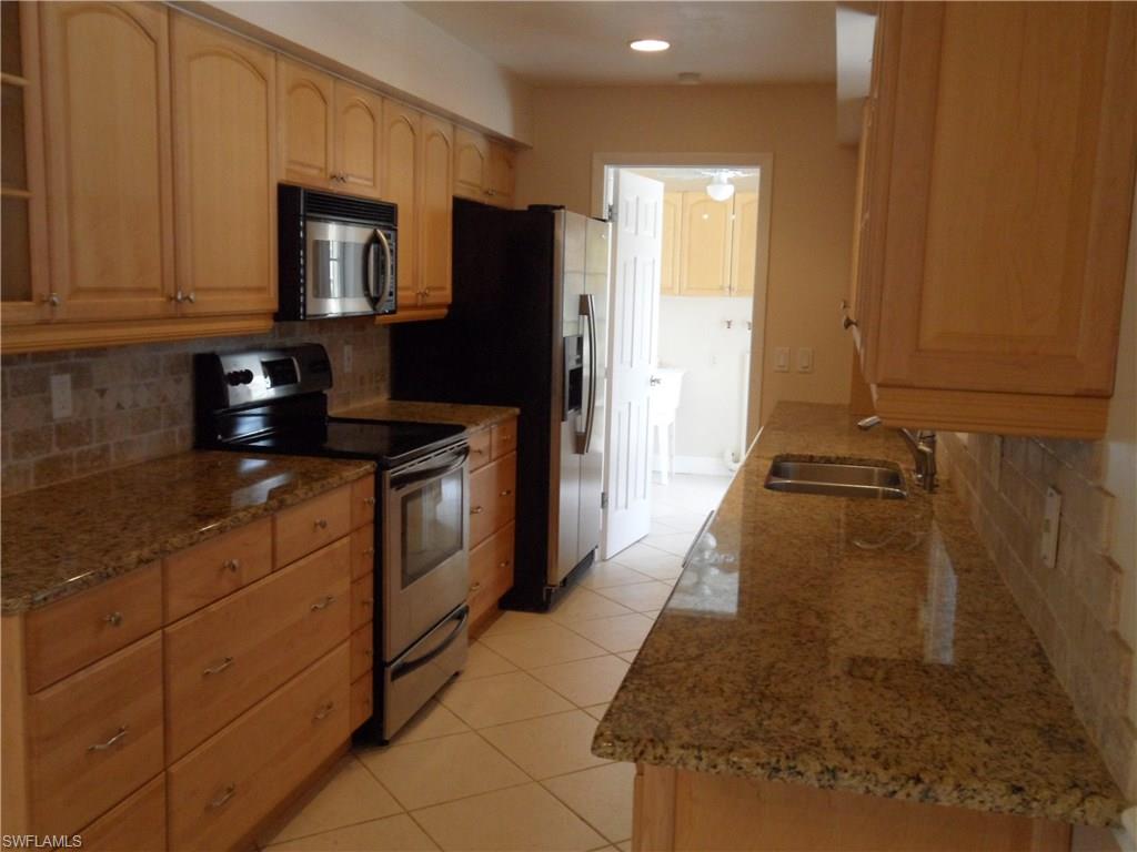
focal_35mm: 32
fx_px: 1051
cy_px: 426
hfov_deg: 56.8
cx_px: 568
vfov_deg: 44.2
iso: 400
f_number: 3.7
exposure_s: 1/45
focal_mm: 5.7
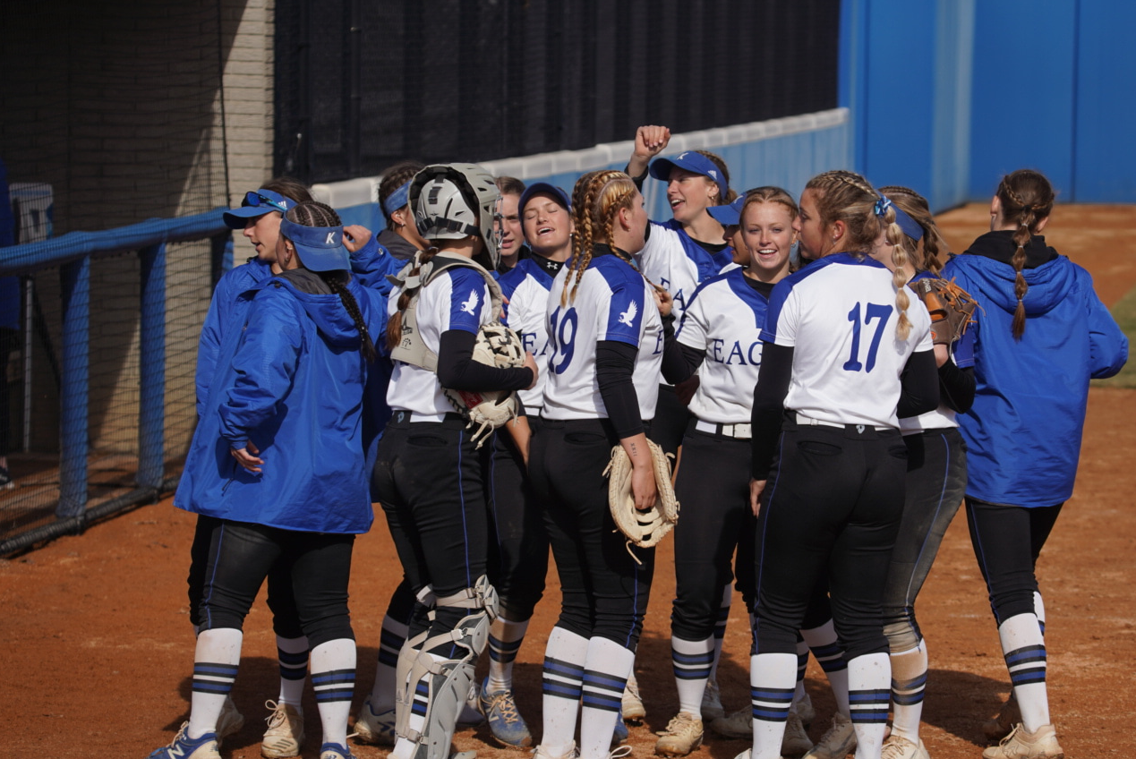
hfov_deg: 10.8
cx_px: 669
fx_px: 6031
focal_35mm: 191
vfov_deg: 7.2
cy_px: 410
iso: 160
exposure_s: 1/1600
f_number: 5.6
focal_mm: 150
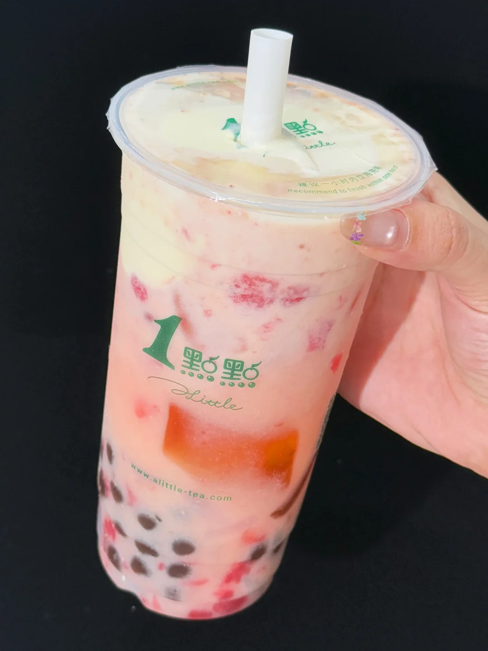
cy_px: 326
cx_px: 244
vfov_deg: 39.7
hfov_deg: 30.3
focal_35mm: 48
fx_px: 902
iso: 64
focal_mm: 6.76
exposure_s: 1/570
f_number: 1.78
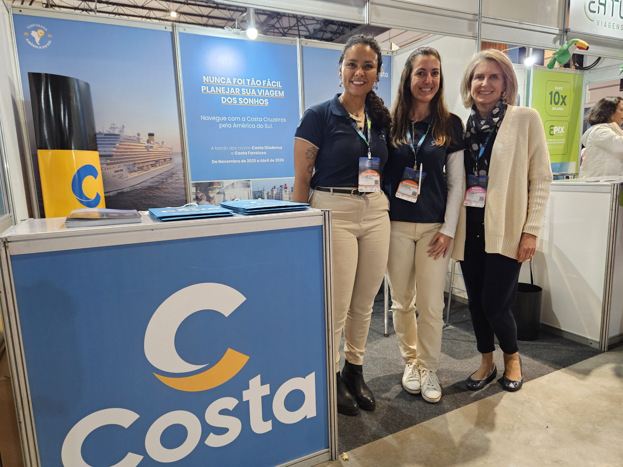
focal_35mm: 23
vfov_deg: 58.9
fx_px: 414
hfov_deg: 73.9
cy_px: 234
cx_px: 312
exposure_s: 1/45
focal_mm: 5.4
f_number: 1.8
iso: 640
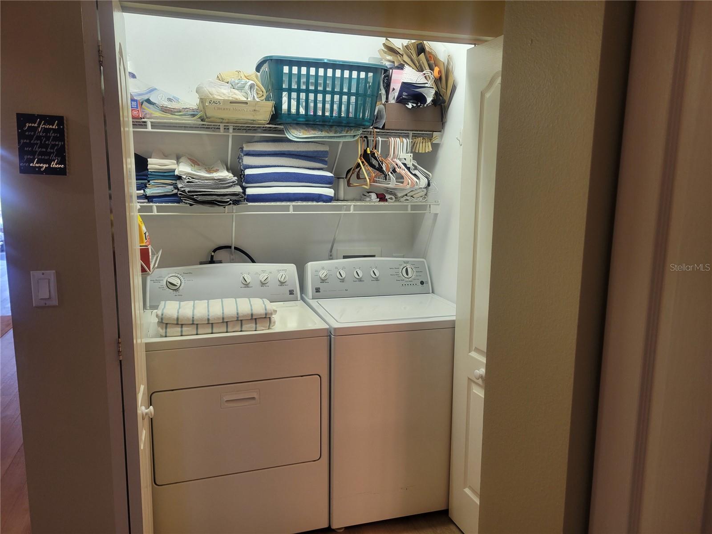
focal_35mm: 26
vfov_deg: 53.1
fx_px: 535
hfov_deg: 67.3
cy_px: 267
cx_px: 356
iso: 125
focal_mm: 5.4
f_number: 1.8
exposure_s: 1/40
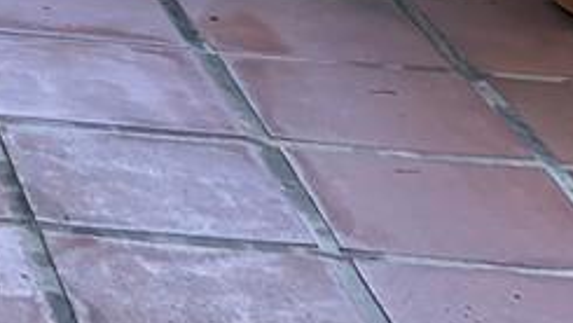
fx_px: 2812
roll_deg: +0.7
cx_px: -1029
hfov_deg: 9.6
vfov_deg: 5.5
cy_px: -1063
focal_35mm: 185
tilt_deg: +2.6
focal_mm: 5.96
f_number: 1.6
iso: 64
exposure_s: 1/242
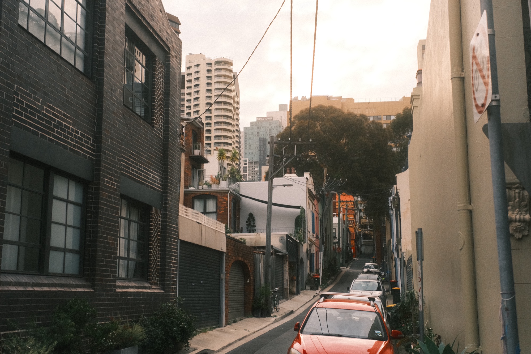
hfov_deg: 46.4
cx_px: 266
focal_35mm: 42
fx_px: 619
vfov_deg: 31.9
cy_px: 177
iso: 2000
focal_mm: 28
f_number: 4.5
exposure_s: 1/900
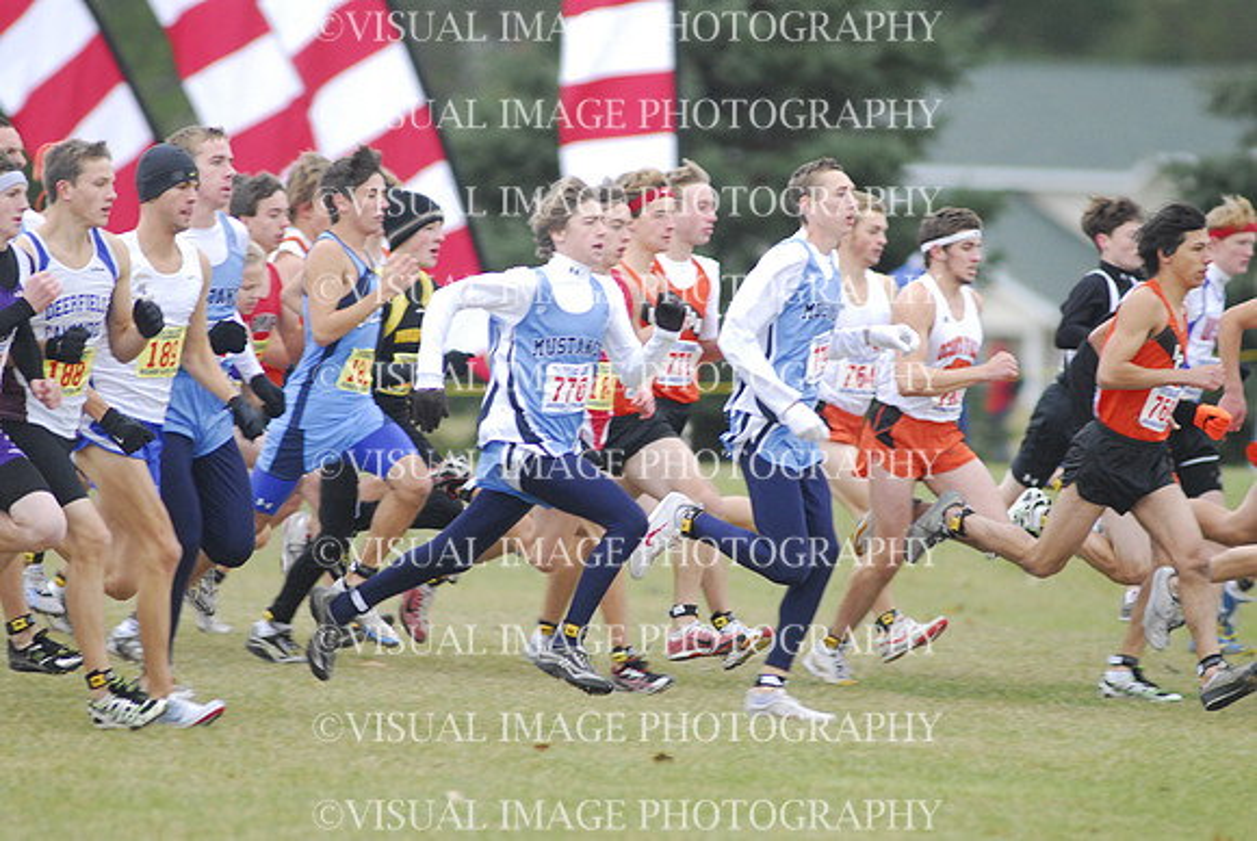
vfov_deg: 3.1
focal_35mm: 450
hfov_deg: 4.6
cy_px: 420
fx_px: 15728
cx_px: 628
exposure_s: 1/640
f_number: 4
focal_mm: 300
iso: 800
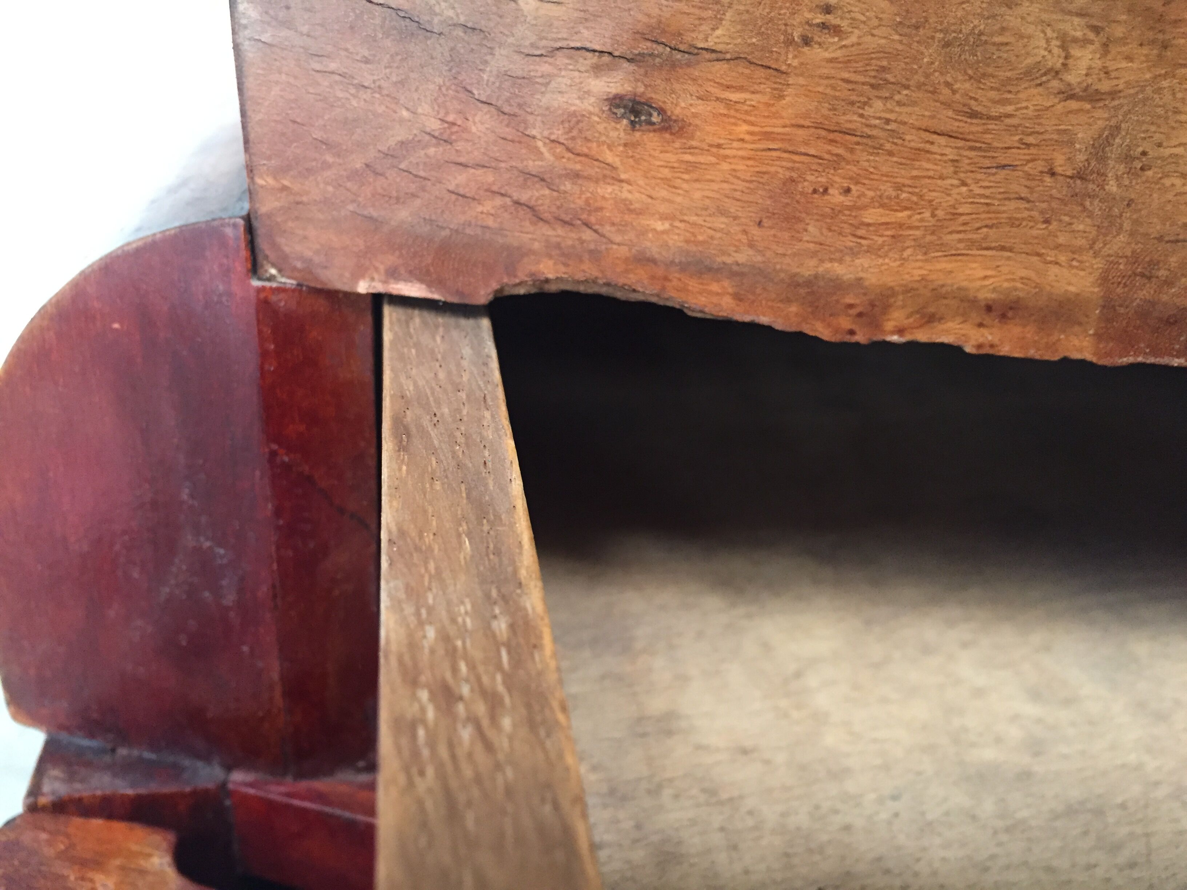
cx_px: 594
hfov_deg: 61.7
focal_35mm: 29
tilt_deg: -30.2
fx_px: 994
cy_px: 445
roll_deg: -4.3
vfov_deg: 48.2
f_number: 2.2
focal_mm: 4.15
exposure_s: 1/17
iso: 250
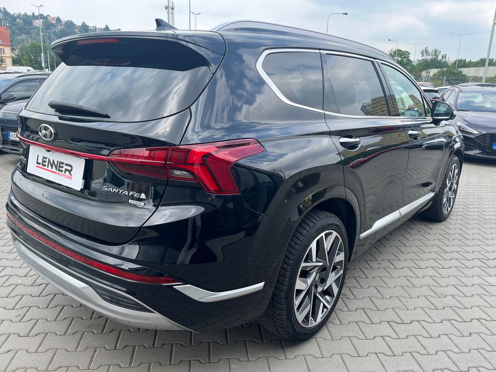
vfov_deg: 51.4
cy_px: 189
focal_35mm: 27
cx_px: 244
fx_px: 387
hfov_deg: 65.3
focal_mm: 5.1
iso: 50
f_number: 1.6
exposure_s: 1/928
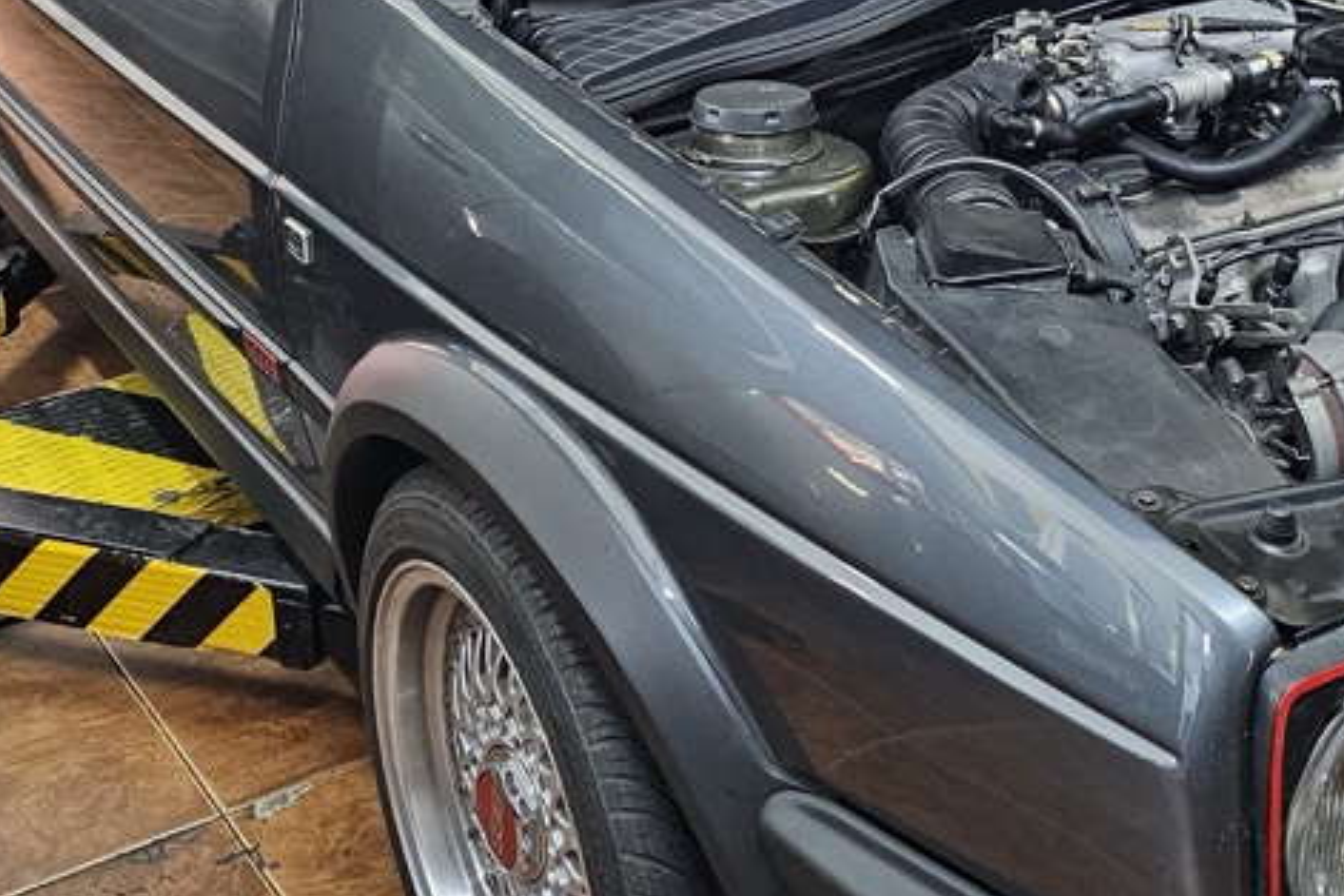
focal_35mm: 61
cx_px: 765
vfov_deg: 21.2
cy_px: -77
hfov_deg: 32.8
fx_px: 2277
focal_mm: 6.3
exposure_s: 1/50
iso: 640
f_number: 1.7
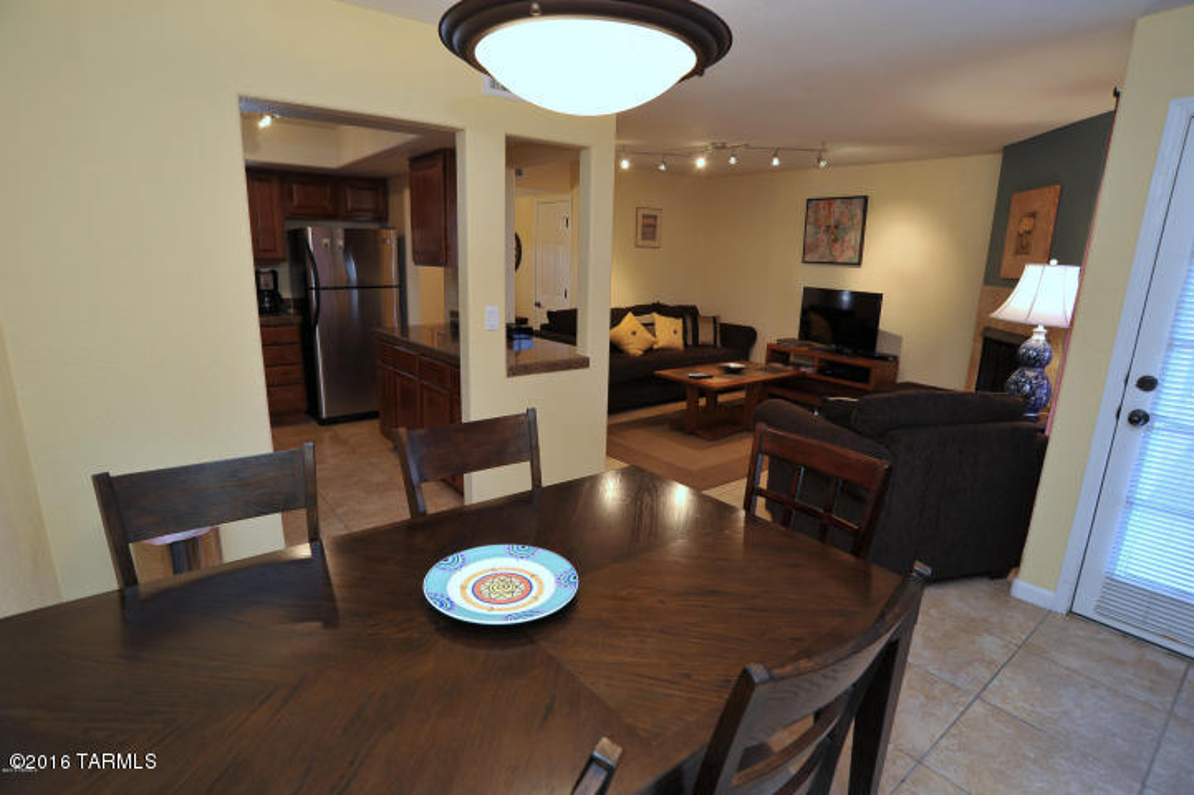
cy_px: 398
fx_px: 597
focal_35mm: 18
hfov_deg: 90.0
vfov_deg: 67.3
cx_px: 597
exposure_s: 1/15
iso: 500
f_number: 8
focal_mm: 18
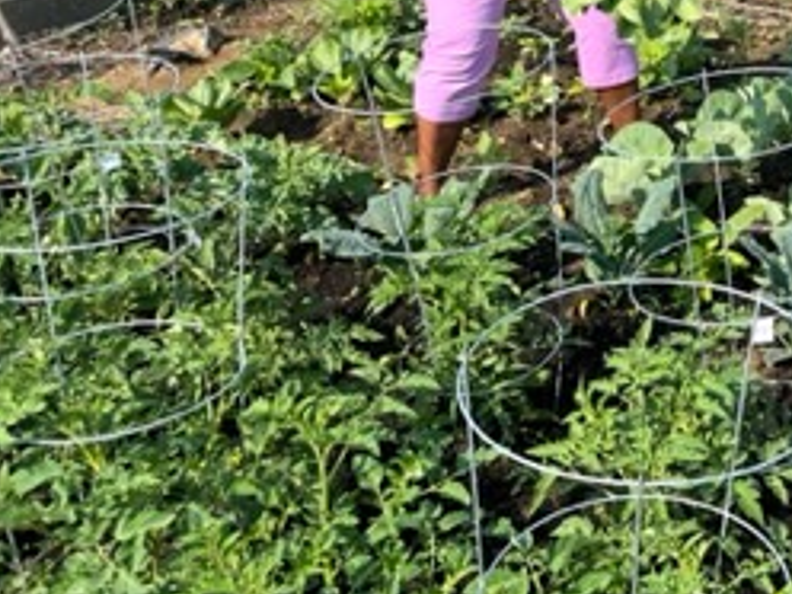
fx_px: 1533
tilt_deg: -15.3
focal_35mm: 67
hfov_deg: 27.1
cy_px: -51
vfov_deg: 20.9
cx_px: 814
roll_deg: +1.3
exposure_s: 1/1957
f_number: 1.6
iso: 50
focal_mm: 5.1
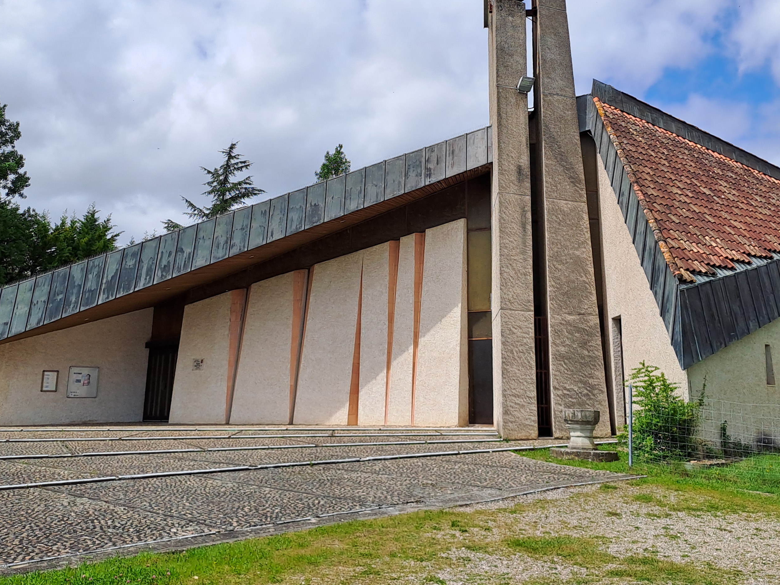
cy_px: 165
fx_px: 901
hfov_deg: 46.8
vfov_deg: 35.4
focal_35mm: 40
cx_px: 421
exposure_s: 1/2222
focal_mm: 4.65
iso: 32
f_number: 1.8
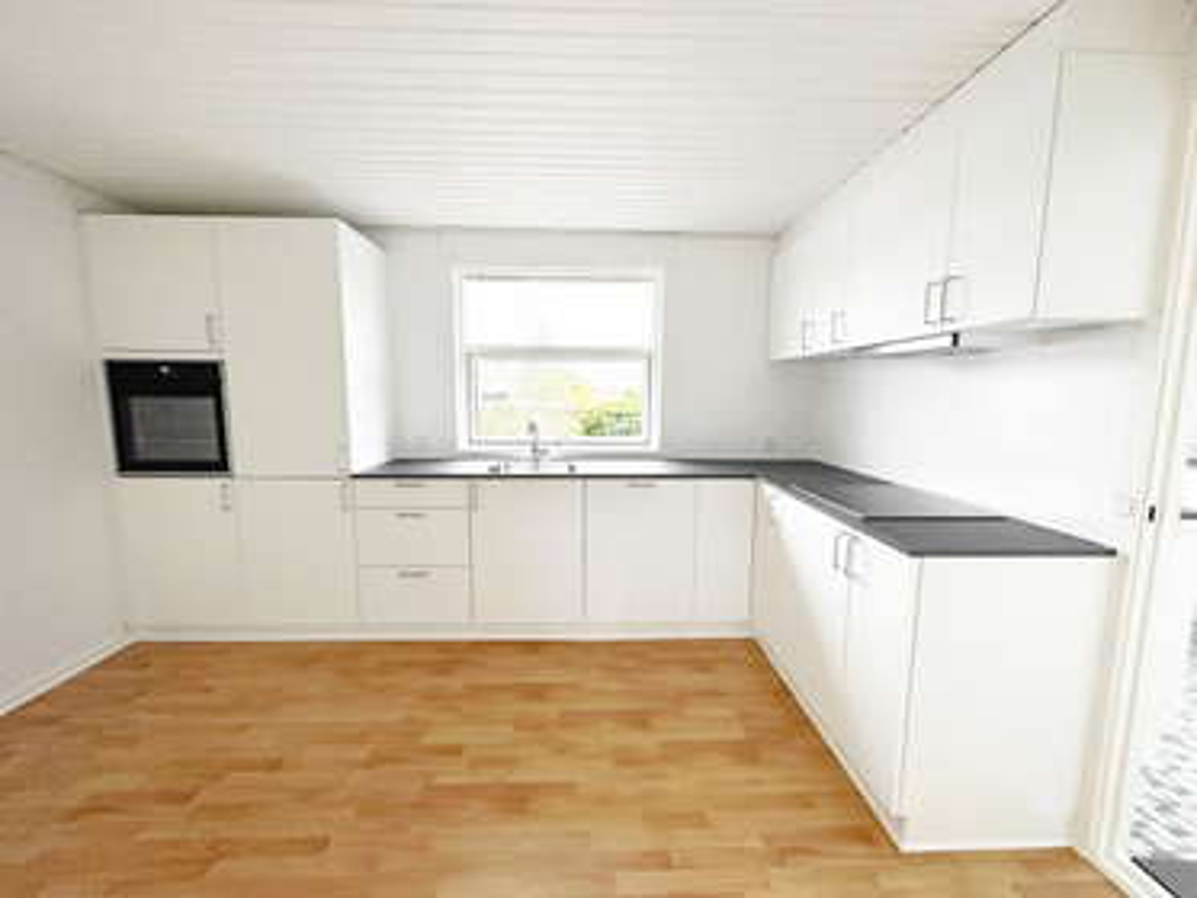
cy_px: 449
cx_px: 598
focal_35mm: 14
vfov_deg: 85.7
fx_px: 484
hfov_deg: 102.0
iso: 320
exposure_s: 1/60
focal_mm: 2.22
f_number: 2.2
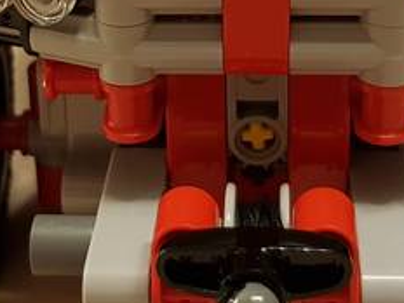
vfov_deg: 14.4
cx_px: 179
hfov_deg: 19.4
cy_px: -17
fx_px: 1179
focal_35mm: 101
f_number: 1.7
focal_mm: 4.3
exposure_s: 1/11
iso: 250
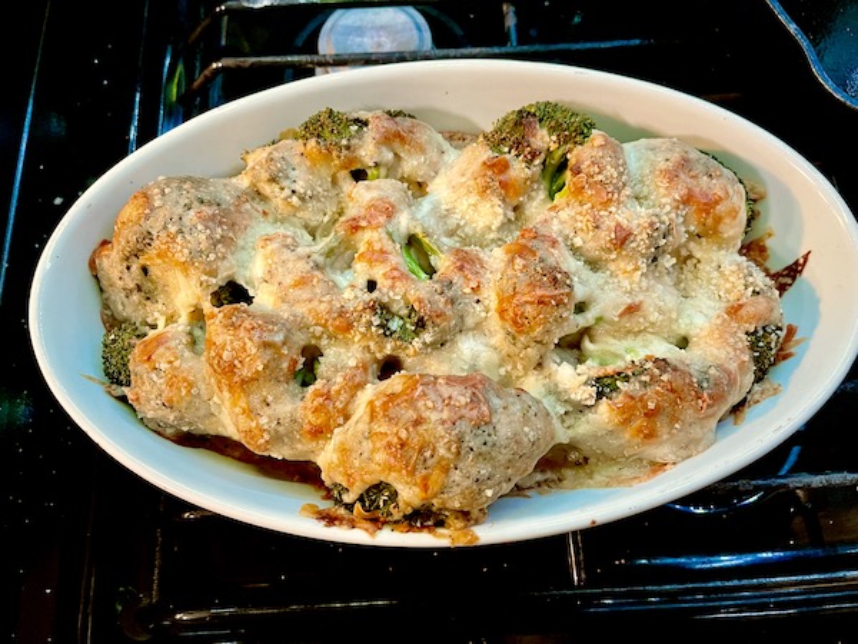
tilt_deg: -71.8
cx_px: 429
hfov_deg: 67.3
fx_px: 644
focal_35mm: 26
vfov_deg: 53.1
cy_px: 322
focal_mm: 5.1
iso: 400
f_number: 1.6
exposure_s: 1/40
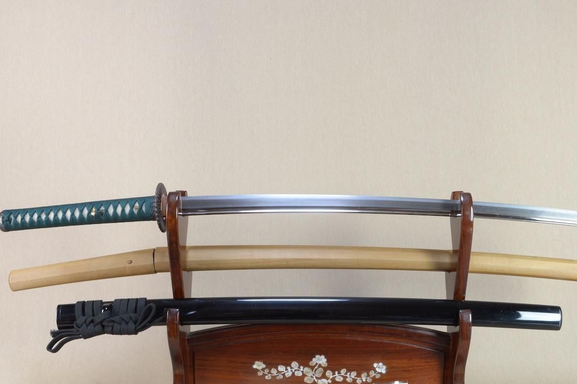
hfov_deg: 51.9
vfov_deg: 35.8
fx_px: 593
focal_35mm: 37
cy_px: 215
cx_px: 308
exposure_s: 1/1.6
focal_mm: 20
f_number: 11
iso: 400
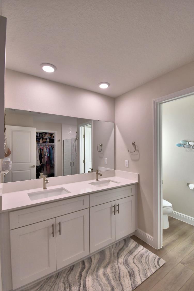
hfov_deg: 73.7
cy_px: 150
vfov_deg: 96.7
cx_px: 99
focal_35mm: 16
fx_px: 129
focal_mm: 10
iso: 280
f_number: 4.5
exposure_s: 1/125
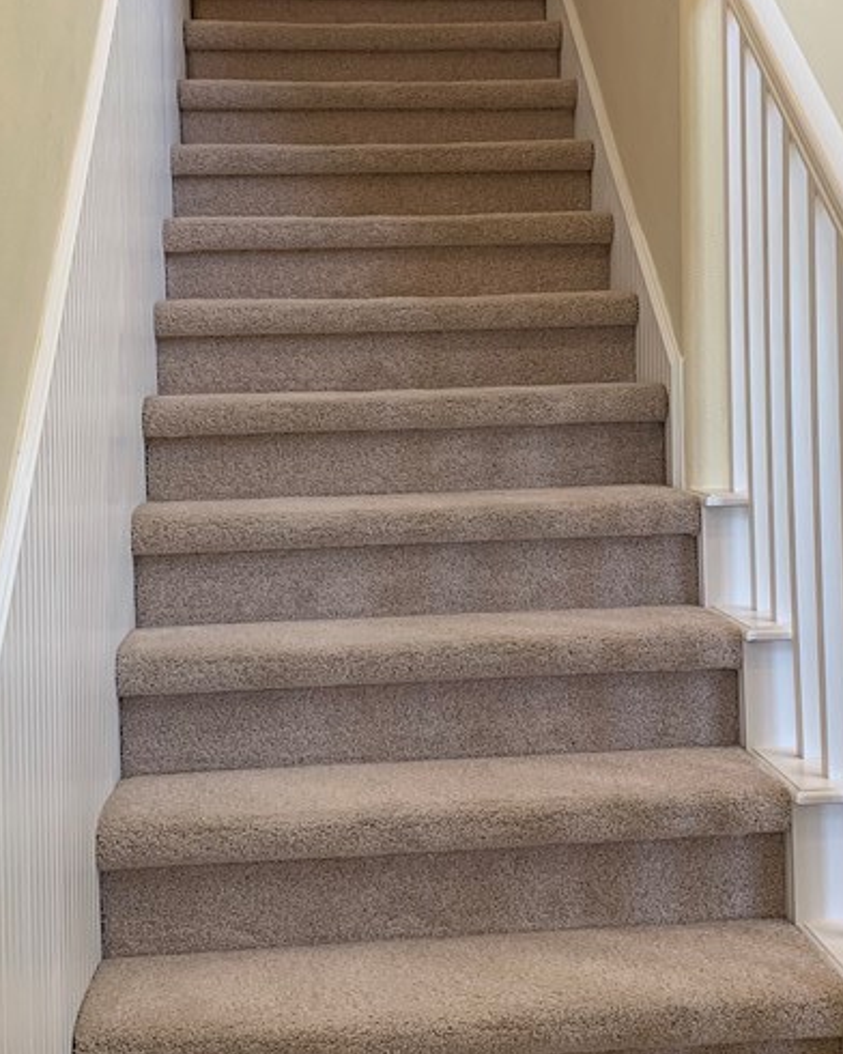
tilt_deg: -1.2
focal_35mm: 53
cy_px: 402
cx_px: 465
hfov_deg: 28.6
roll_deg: +0.7
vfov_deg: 35.2
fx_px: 1653
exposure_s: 1/60
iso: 80
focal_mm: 4.25
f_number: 1.8
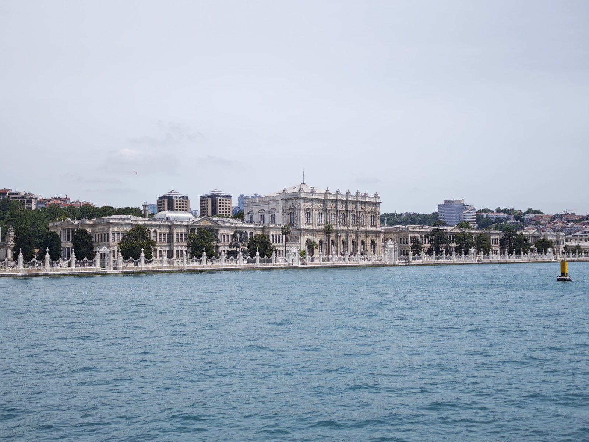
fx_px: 800
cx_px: 294
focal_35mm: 47
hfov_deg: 40.4
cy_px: 221
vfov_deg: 30.9
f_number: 1.44
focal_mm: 6.68
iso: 50
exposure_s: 1/2847
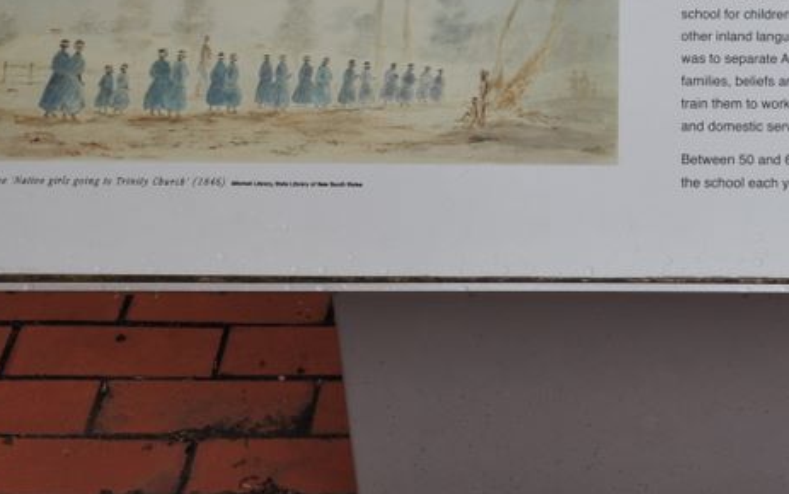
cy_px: -41
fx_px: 1743
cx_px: 659
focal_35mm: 81
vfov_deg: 15.7
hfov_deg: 25.0
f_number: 11
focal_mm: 24
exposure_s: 1/125
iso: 200
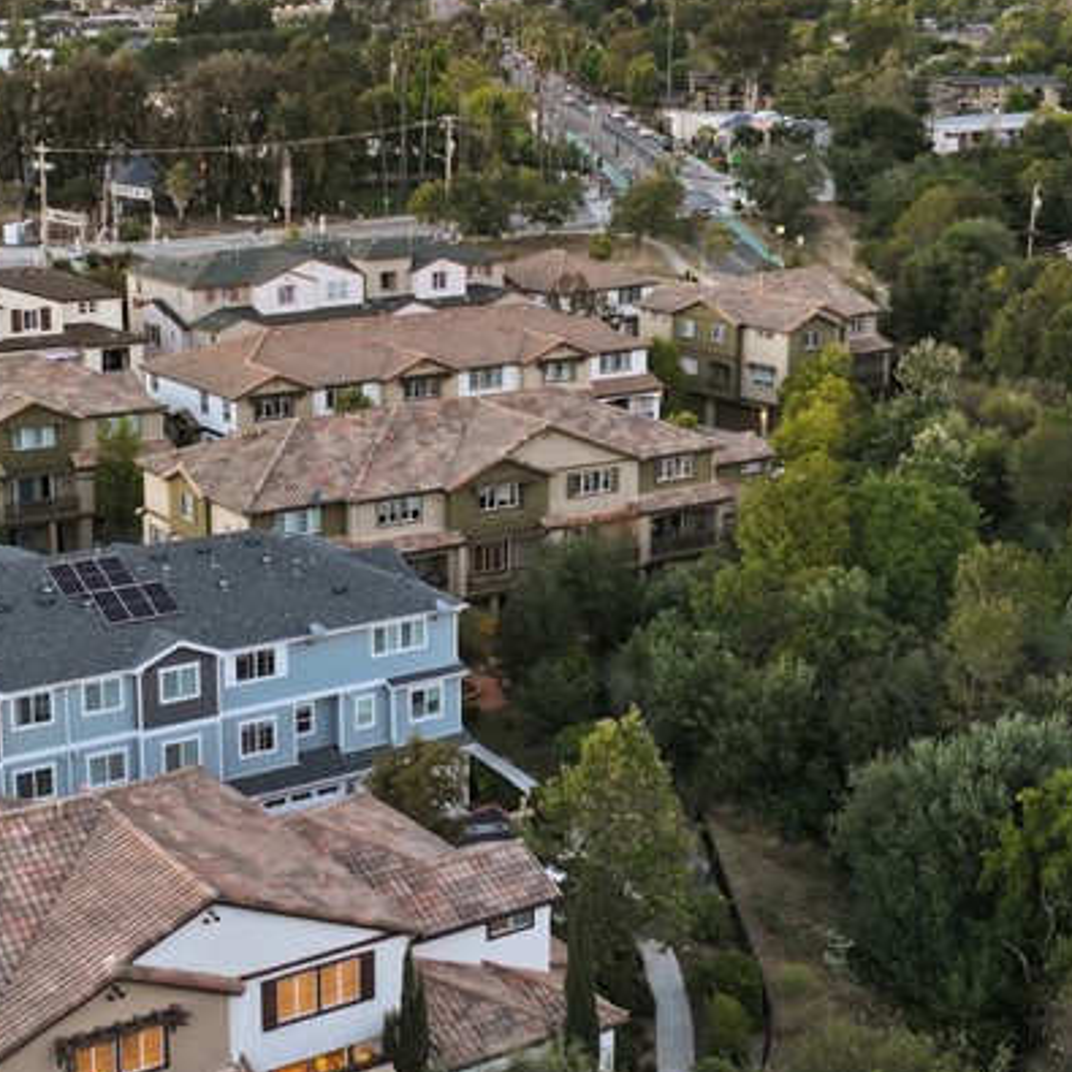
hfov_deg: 30.9
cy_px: 525
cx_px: 394
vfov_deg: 31.1
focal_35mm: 55
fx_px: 1927
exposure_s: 1/50
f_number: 2.8
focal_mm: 12.3
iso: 290
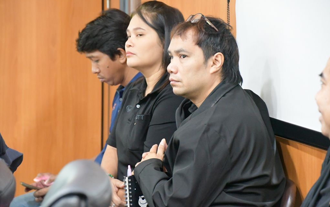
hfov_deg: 11.8
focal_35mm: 178
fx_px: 1601
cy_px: 97
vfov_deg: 7.4
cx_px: 165
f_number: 5.6
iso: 12800
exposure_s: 1/100
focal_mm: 116
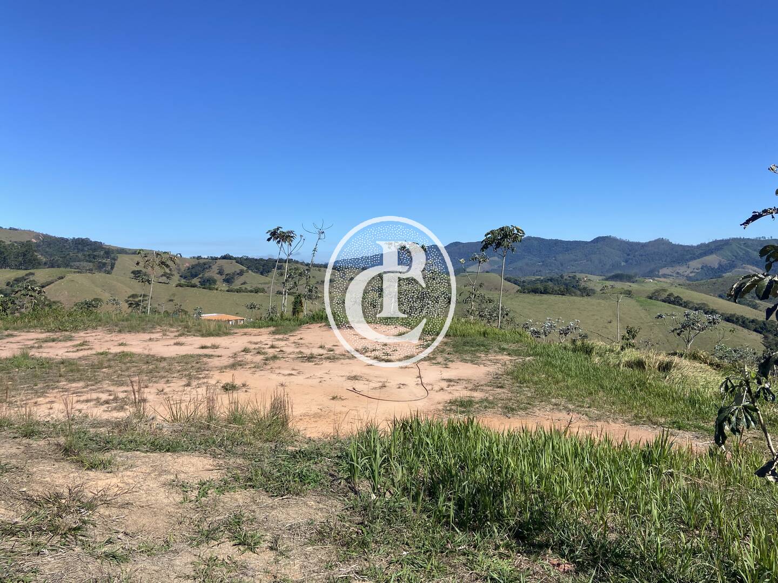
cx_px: 389
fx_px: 584
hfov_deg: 67.3
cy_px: 292
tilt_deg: -1.8
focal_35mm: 26
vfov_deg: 53.1
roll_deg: -0.2
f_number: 1.8
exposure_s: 1/3125
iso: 32
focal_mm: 4.25
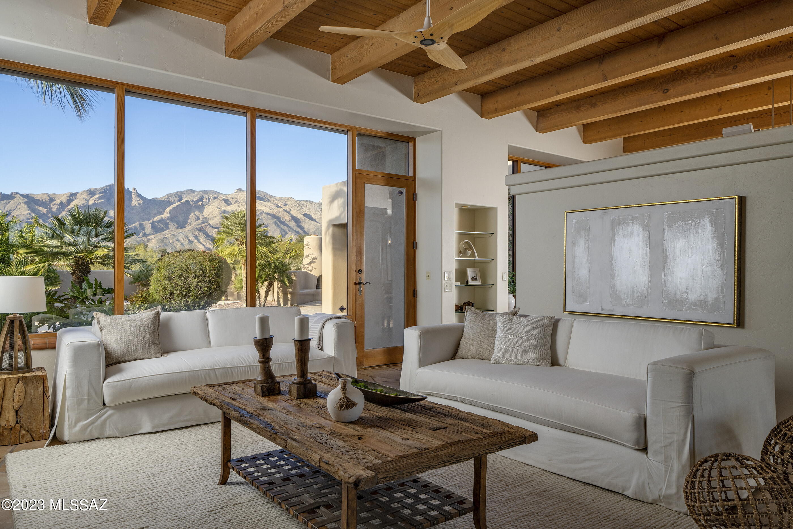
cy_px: 264
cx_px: 396
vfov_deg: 53.1
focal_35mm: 24
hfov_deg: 73.8
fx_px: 529
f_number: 7.1
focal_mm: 24
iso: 200
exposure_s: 1/125
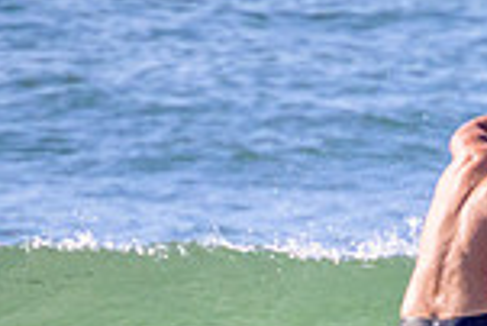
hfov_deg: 0.7
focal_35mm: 3075
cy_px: 453
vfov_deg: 0.4
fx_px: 41637
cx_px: 719
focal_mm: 800
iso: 1800
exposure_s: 1/2000
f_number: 11
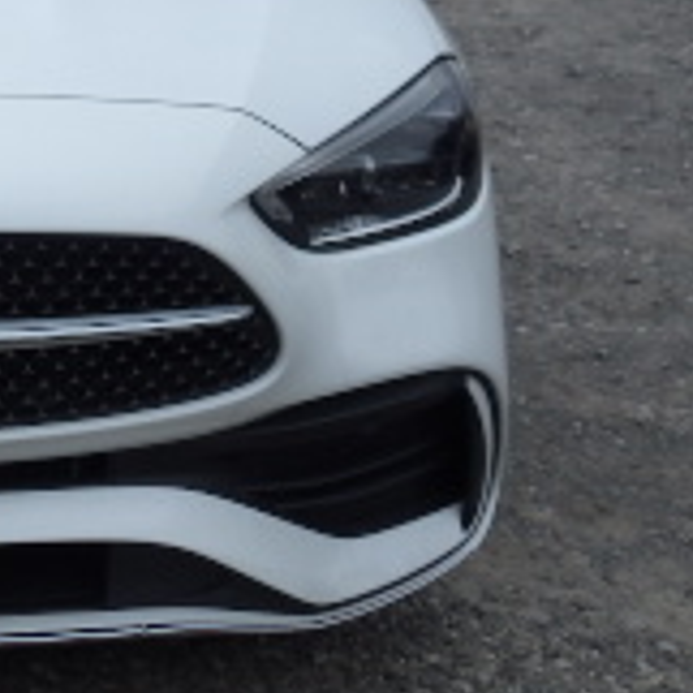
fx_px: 1993
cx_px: -263
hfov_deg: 18.1
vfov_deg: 19.4
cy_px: 65
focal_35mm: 88
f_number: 7.9
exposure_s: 1/200
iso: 125
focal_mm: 4.5
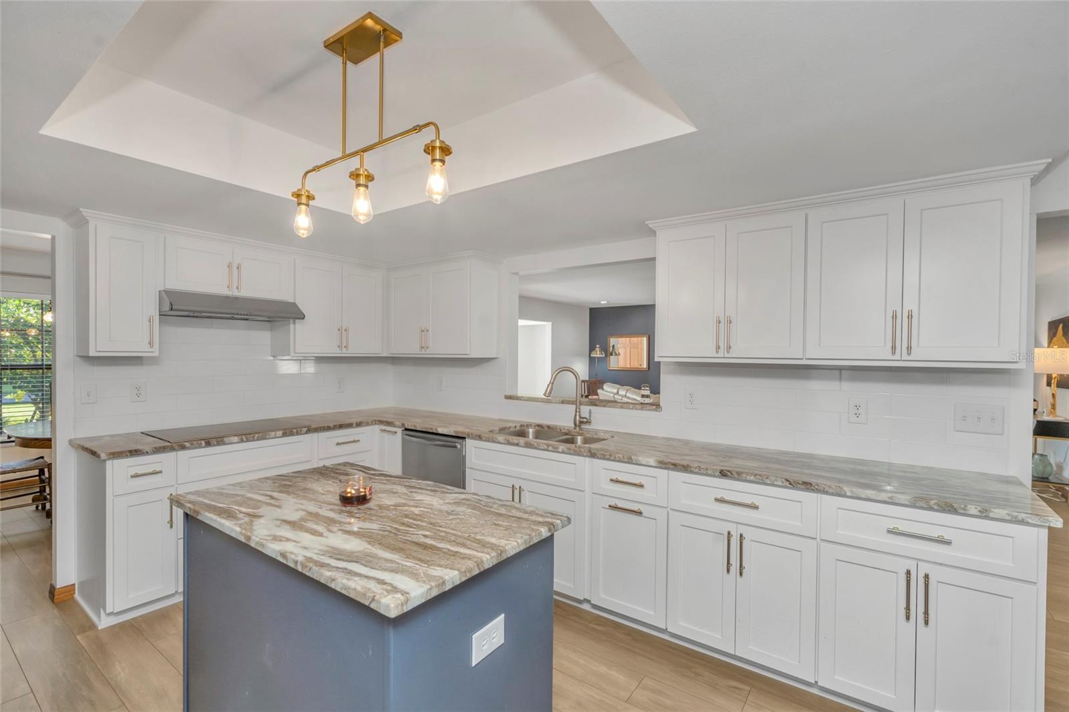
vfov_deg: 73.7
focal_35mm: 16
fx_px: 475
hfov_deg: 96.7
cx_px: 534
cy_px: 356
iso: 500
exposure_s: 1/60
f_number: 6.7
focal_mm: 16
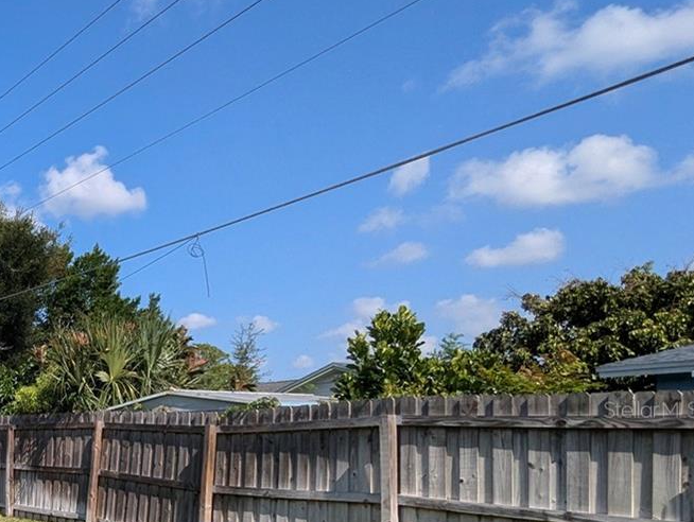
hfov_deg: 36.6
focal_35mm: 39
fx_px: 783
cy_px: 410
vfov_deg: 35.8
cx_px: -142
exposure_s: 1/2000
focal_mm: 2.35
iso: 49
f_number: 2.2
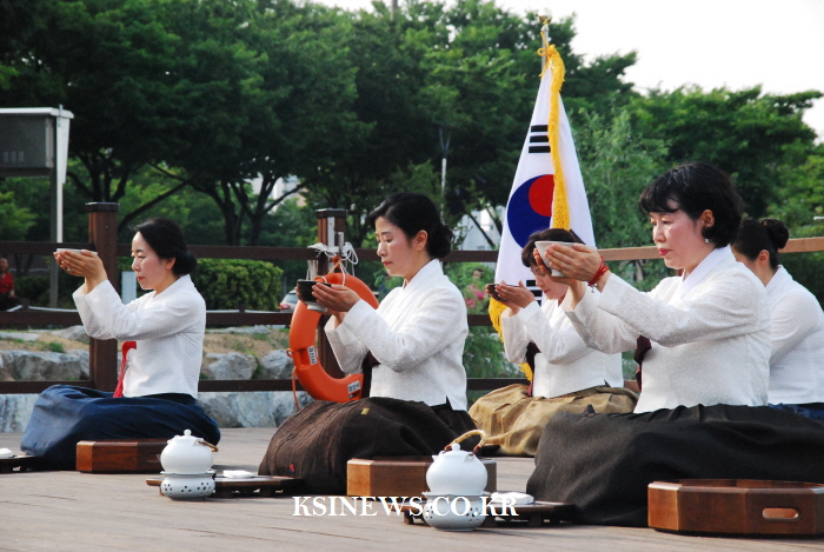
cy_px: 276
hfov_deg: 15.2
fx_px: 3095
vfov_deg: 10.2
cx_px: 412
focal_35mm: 135
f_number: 10
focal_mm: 90
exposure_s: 1/500
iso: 1600
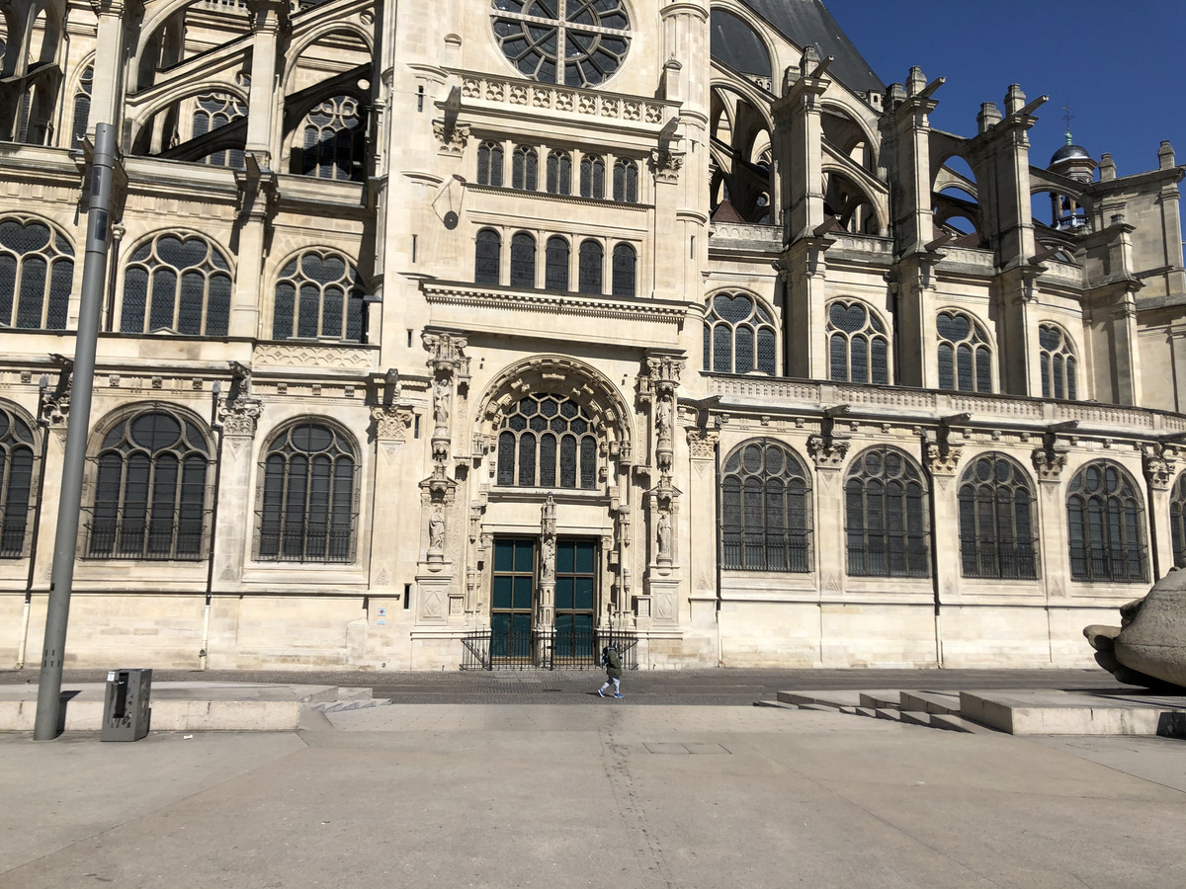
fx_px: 959
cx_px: 593
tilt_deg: +9.1
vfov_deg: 49.7
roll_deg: +0.5
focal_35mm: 28
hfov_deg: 63.4
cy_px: 444
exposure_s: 1/4049
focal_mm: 4
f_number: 1.8
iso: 20
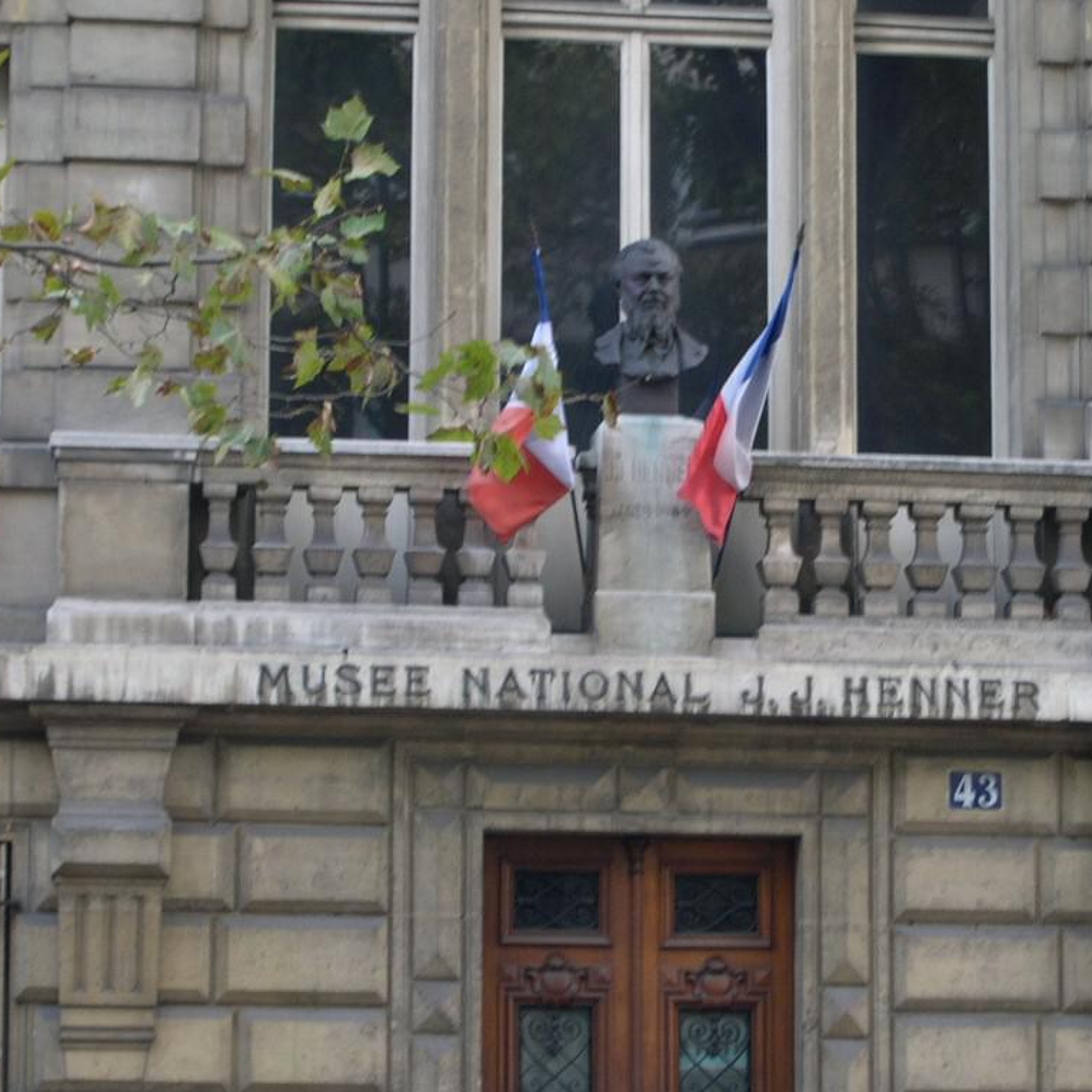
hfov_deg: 12.9
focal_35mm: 135
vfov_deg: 12.9
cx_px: 713
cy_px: 546
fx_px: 4818
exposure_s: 1/30
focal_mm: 24
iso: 160
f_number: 4.9
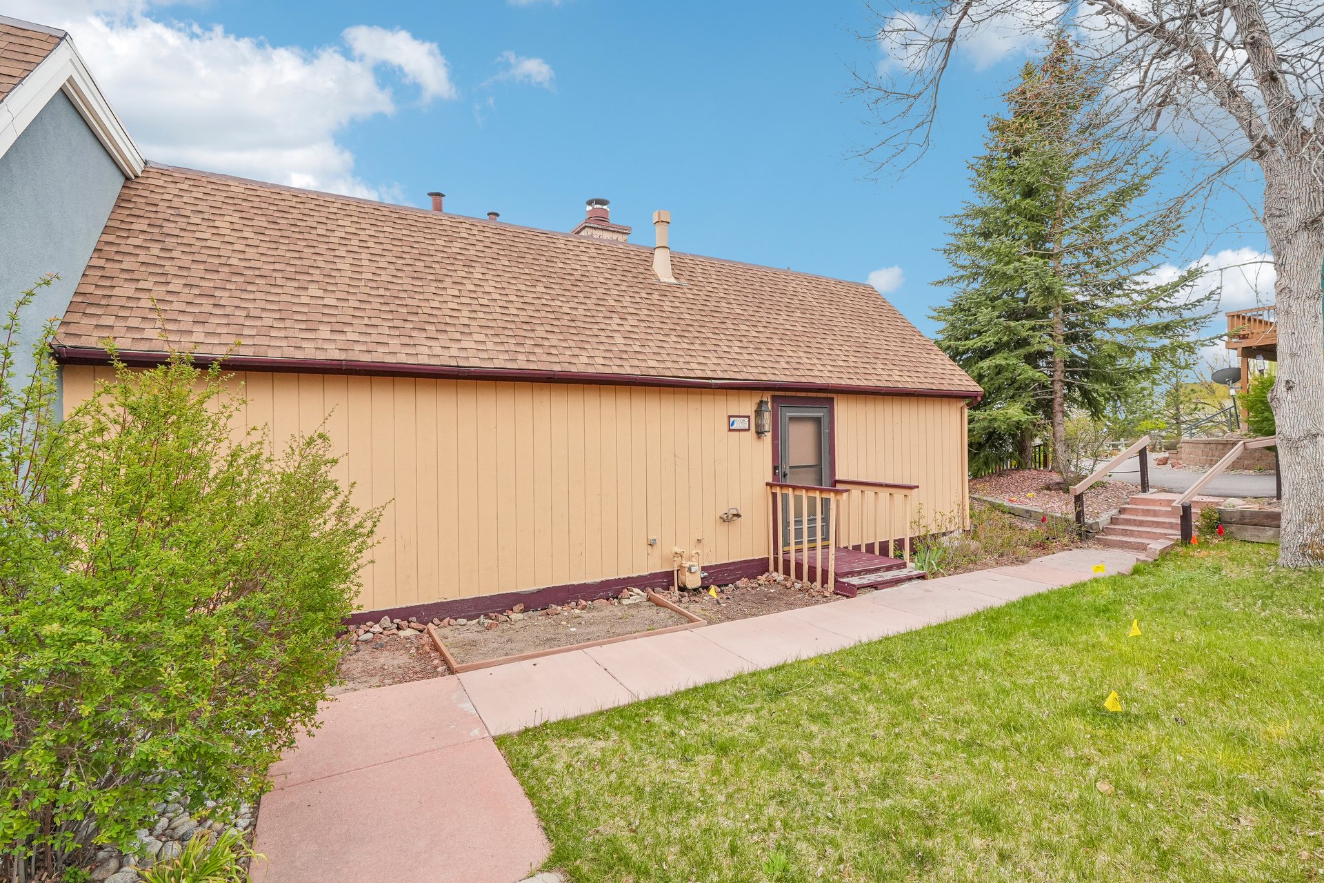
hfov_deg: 96.7
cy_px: 435
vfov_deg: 73.7
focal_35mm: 16
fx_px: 588
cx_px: 661
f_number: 8
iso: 800
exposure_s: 1/400
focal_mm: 10
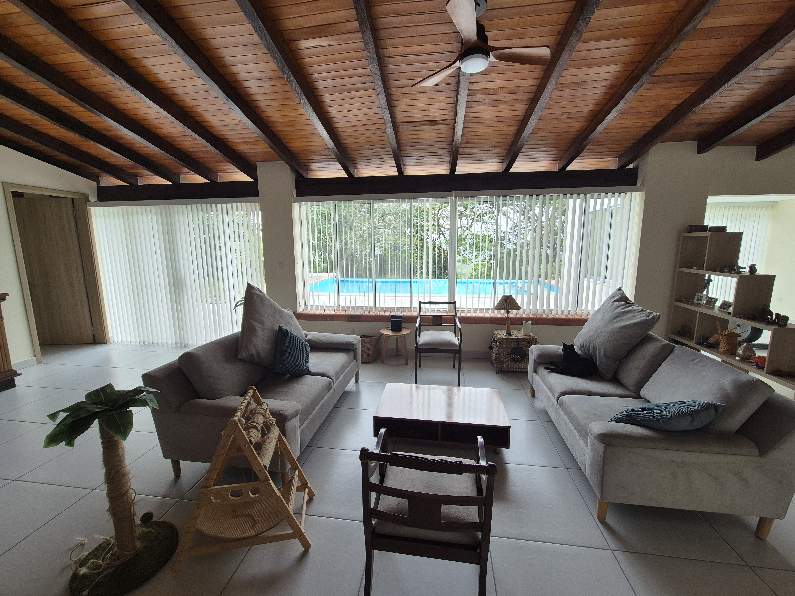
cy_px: 298
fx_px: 299
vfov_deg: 89.9
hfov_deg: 106.2
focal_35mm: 13
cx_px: 398
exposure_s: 1/114
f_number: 2.2
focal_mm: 2.2
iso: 50
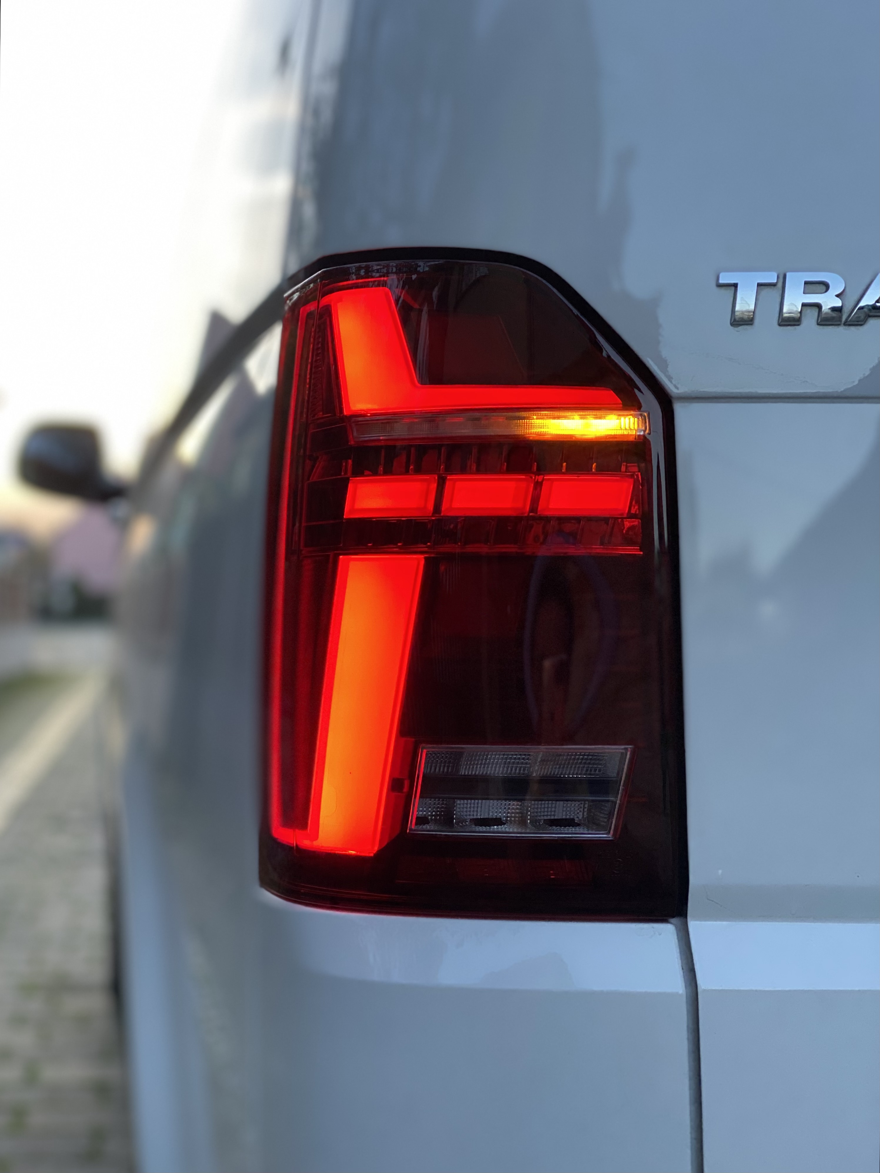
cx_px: 440
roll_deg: +2.5
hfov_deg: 28.0
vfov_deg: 36.8
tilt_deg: +1.4
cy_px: 586
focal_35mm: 52
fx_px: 1763
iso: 100
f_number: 2
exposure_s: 1/122
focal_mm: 6
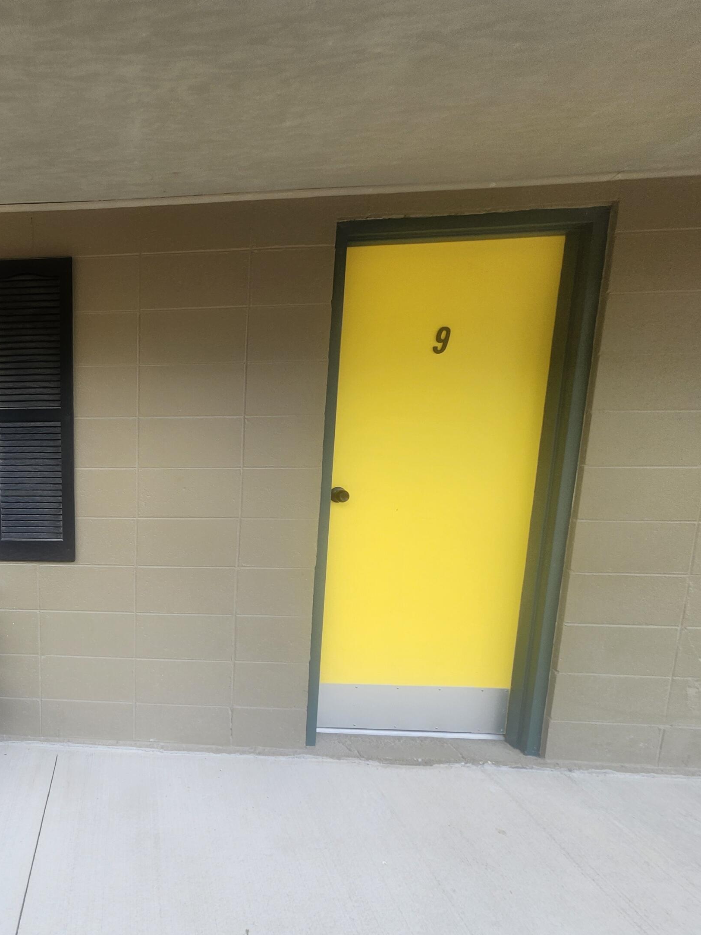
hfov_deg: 60.7
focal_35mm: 18
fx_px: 486
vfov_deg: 87.7
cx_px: 72
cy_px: 485
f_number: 2.2
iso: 40
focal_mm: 1.74
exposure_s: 1/210
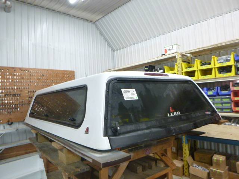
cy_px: 90
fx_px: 173
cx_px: 120
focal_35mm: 25
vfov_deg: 54.9
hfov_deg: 69.4
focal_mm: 4.5
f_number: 3.9
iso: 400
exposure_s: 1/25
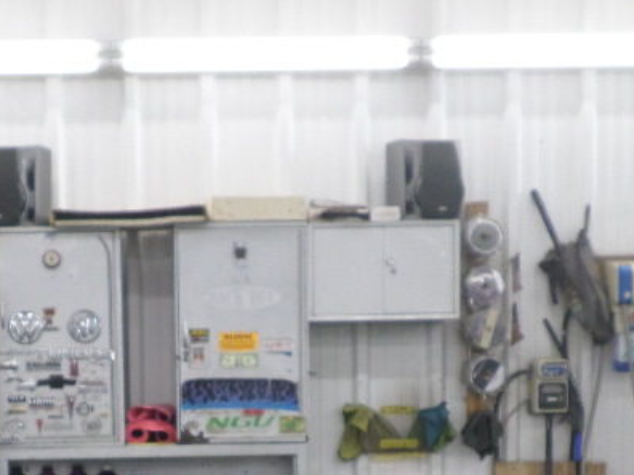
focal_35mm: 93
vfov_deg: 15.4
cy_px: 560
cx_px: 163
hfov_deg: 20.9
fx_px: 1703
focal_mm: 6.5
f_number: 3
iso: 160
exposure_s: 1/45
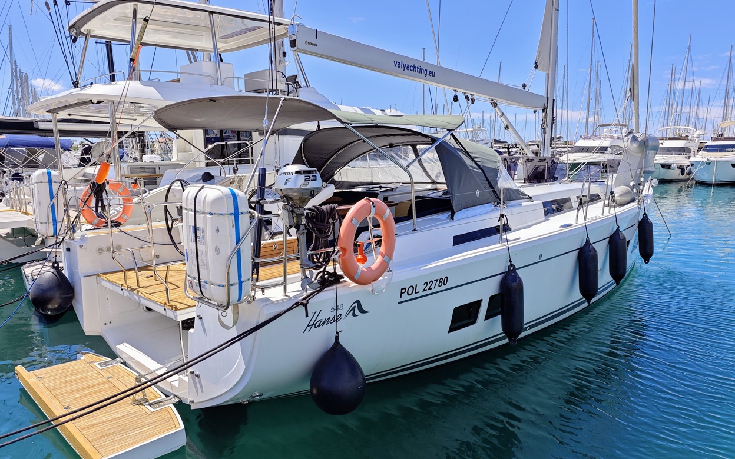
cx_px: 365
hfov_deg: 72.5
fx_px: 501
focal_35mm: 25
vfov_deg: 49.1
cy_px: 261
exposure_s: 1/3940
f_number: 1.6
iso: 50
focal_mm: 6.55
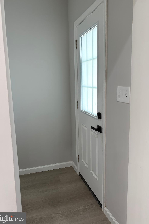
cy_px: 109
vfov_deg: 65.5
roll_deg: +0.6
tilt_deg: -8.9
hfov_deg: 46.4
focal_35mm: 28
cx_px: 75
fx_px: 174
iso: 160
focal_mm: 5.96
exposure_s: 1/120
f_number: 1.6
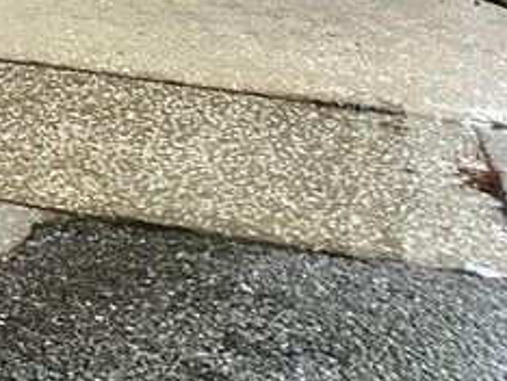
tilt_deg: +2.4
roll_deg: -1.2
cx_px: -1083
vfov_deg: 7.8
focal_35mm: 164
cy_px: -779
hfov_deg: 9.2
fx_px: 2404
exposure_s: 1/3597
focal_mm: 6.86
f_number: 1.78
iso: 80
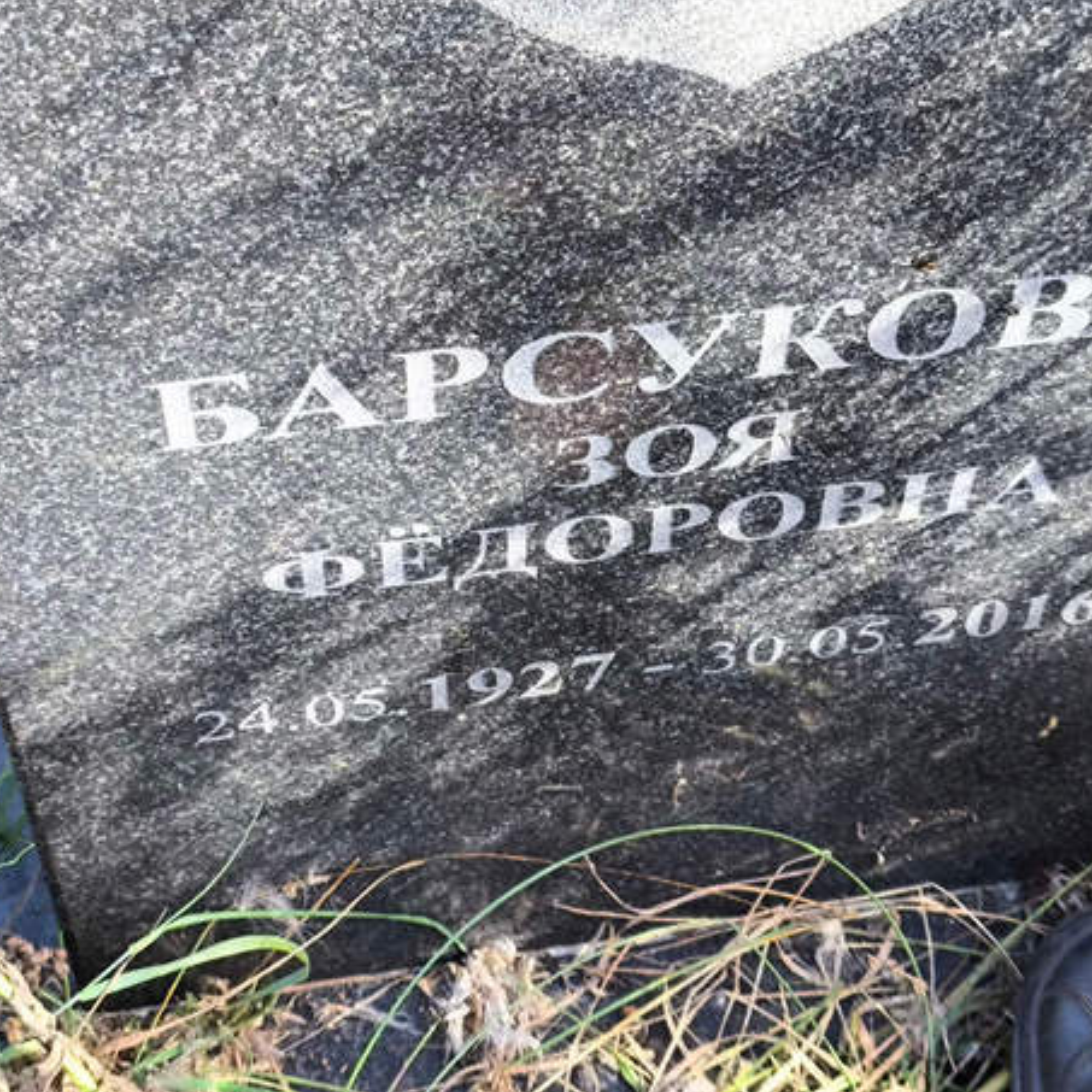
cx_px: 618
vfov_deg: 22.2
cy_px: 523
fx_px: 2784
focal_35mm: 78
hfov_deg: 22.2
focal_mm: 4.71
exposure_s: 1/100
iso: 64
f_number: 1.7
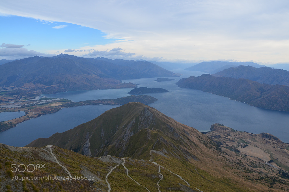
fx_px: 216
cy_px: 96
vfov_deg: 47.7
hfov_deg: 67.5
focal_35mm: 27
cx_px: 144
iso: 200
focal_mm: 18
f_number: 11
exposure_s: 1/100
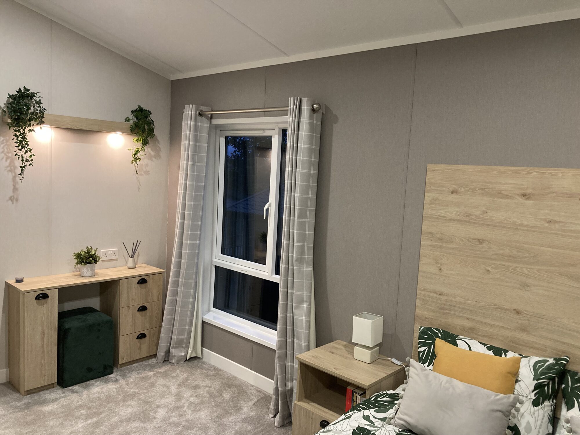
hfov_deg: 63.4
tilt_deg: -5.6
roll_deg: -3.7
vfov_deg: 49.7
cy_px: 218
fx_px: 469
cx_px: 290
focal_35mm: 28
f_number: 1.8
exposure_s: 1/50
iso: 250
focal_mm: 3.99
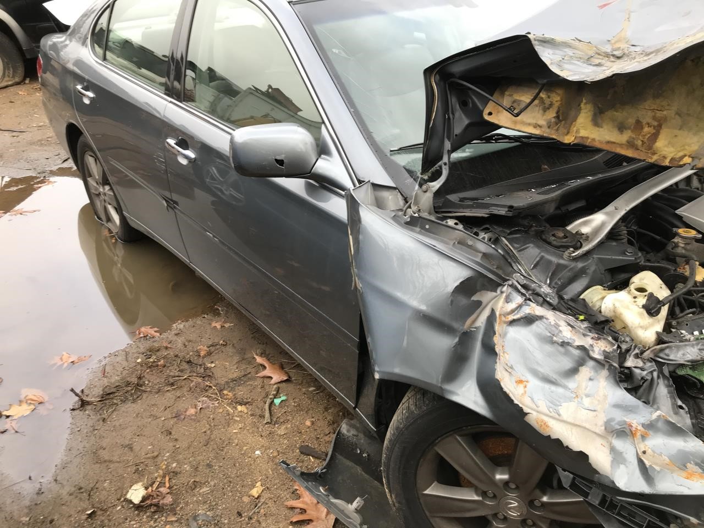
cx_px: 352
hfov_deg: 63.4
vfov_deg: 49.7
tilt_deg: -32.4
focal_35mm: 28
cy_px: 264
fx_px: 569
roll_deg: -0.8
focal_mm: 3.99
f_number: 1.8
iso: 32
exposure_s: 1/120
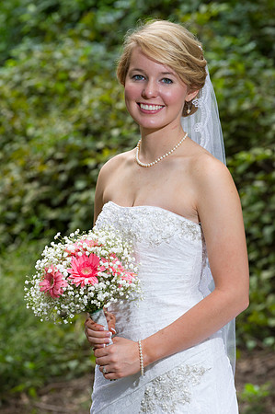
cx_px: 138
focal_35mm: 170
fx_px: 1952
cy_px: 207
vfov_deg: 12.1
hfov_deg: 8.1
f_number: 6.3
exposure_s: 1/160
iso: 500
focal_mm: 170
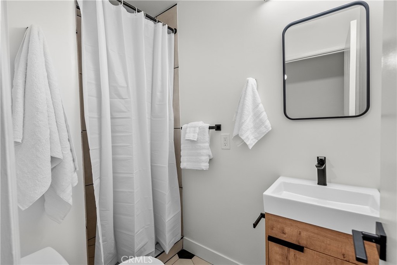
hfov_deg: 96.7
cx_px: 198
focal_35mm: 16
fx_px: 176
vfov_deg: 73.8
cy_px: 132
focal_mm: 16
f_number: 5
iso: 2000
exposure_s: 1/60
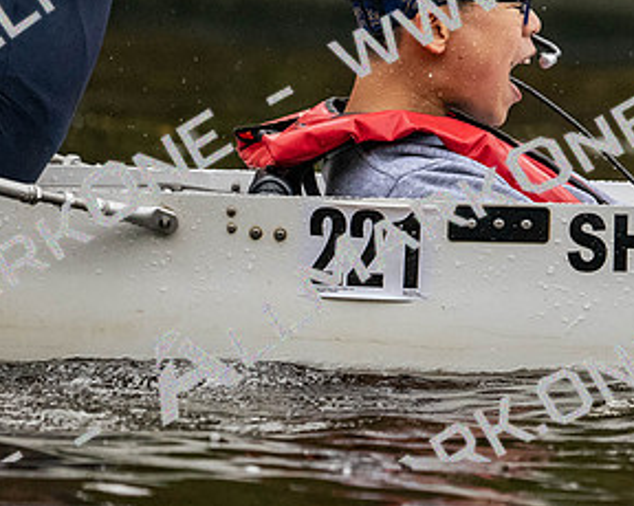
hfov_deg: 1.7
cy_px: 85
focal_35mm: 1136
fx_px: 21301
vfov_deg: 1.4
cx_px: 601
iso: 2800
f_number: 4.5
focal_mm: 400
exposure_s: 1/2500
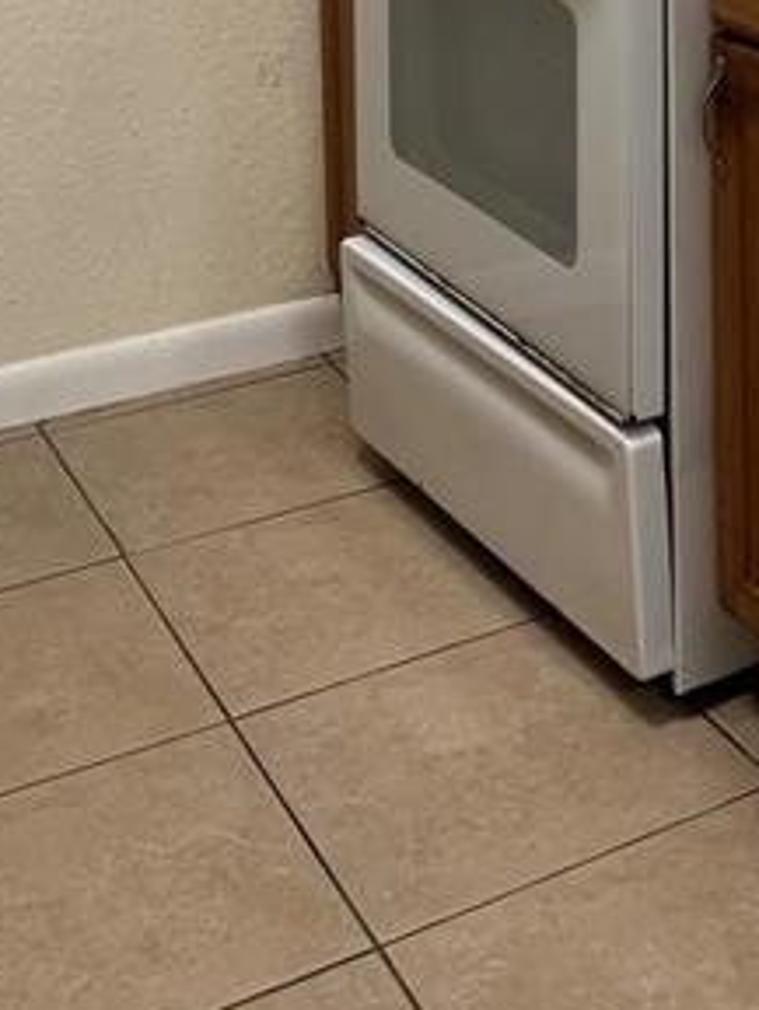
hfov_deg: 20.5
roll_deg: -0.2
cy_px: -255
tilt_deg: -5.0
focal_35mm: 69
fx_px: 2016
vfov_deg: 24.9
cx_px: 787
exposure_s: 1/60
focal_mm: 5.7
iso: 64
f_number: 1.5
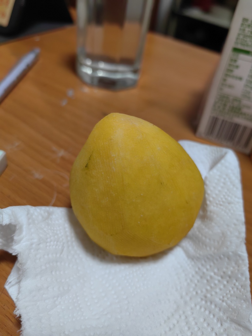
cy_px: 168
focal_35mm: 27
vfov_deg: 65.3
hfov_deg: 51.3
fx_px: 262
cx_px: 126
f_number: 2
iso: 500
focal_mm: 5.75
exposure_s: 1/100
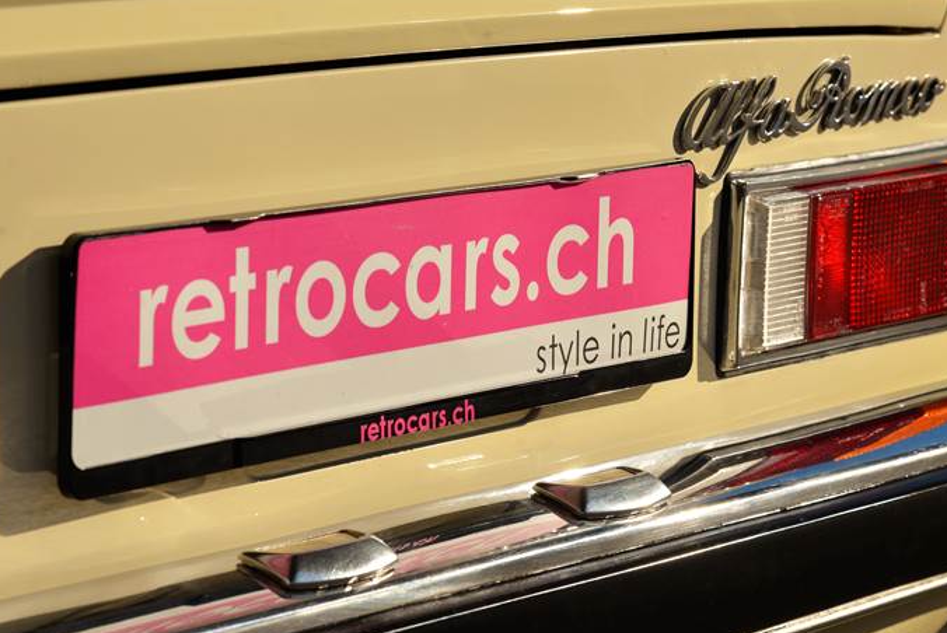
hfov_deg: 12.1
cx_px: 615
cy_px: 280
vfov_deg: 8.1
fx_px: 4476
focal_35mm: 170
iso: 100
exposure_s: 1/400
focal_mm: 120
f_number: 10
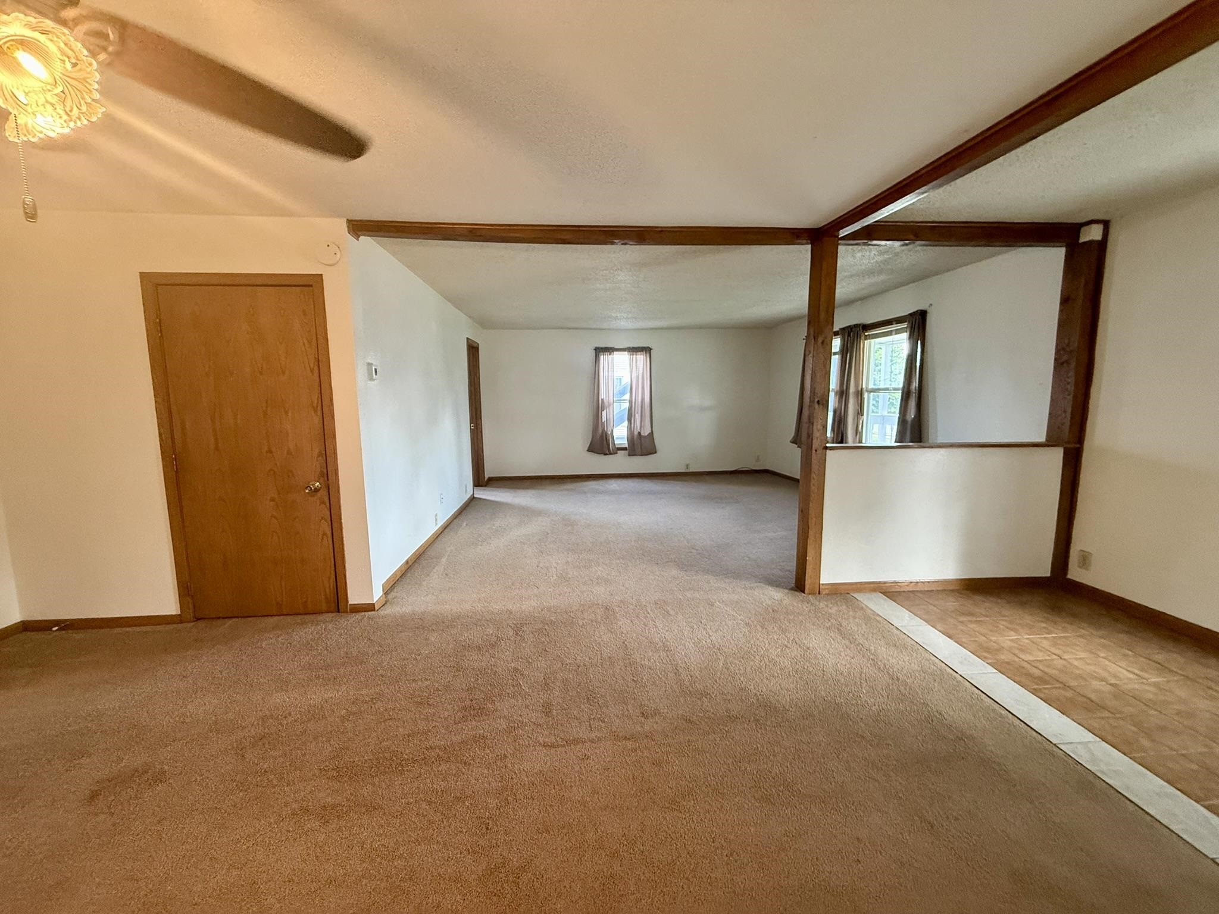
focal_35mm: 14
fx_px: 493
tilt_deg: -7.3
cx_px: 610
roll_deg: +0.1
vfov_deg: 85.7
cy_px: 457
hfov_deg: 102.1
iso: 320
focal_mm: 2.22
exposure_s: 1/60
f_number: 2.2
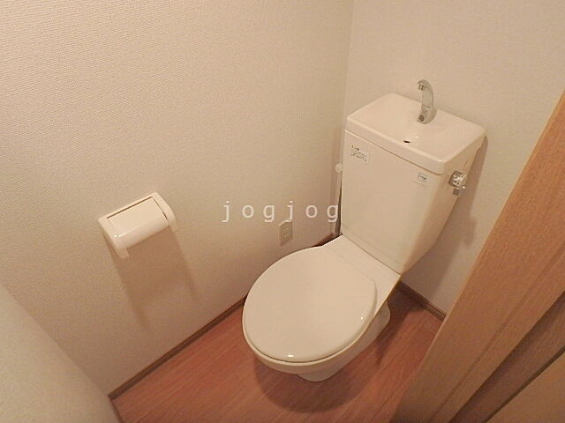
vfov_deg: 63.4
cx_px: 282
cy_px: 212
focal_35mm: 21
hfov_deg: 79.0
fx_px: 343
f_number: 3.5
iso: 200
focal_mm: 3.7
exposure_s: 1/50
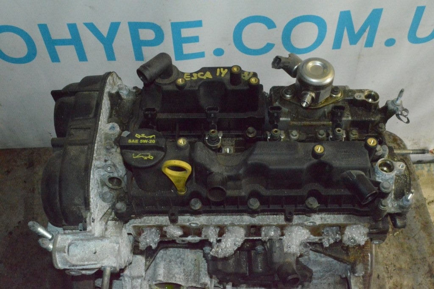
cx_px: 217
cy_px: 144
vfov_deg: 33.0
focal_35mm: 40
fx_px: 488
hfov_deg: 48.0
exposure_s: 1/50
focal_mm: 27
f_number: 25
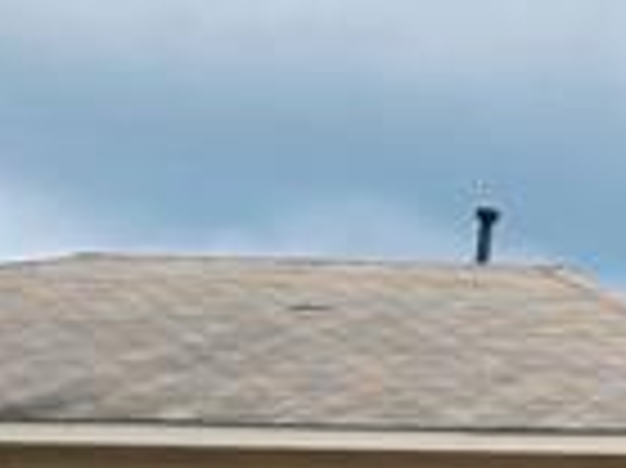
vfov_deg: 8.5
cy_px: 684
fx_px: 3072
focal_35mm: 170
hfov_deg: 8.5
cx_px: 2184
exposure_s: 1/1000
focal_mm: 6.3
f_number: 1.7
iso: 12
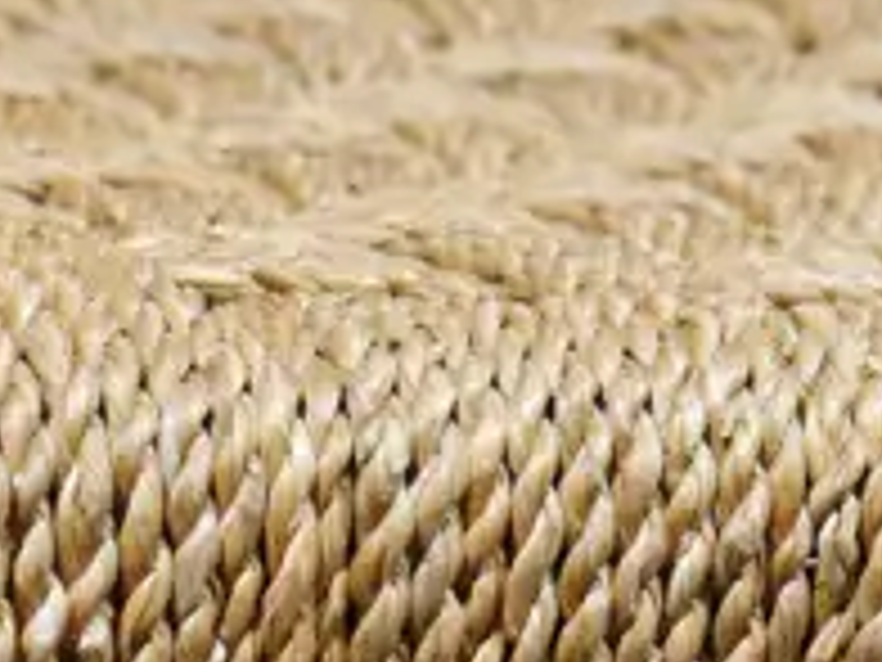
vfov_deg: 9.6
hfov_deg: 13.5
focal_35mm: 146
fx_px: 3720
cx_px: 621
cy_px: 1232
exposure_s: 1/60
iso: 500
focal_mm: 14
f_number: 4
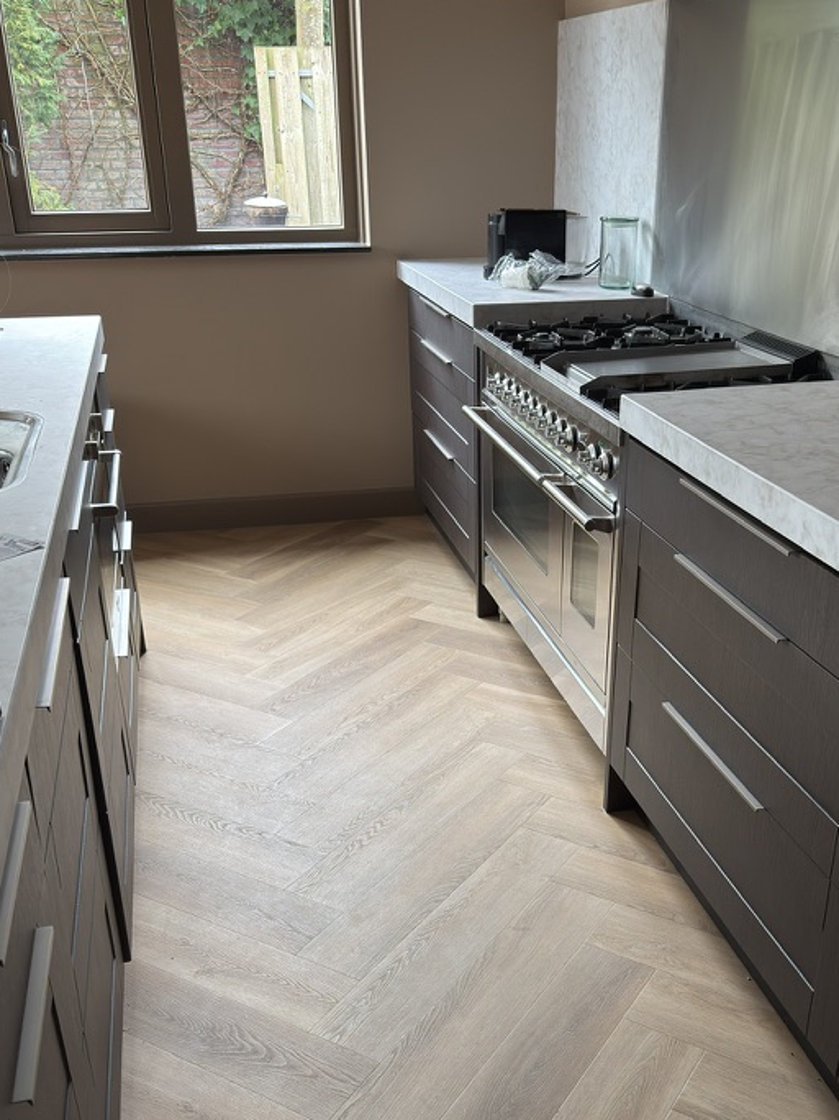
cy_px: 725
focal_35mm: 36
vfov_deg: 50.6
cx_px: 490
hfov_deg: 39.5
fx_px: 1164
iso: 160
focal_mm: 6.76
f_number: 1.78
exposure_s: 1/60
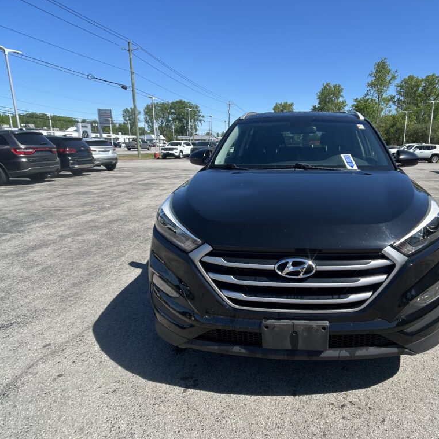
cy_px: 219
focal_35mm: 31
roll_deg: -1.8
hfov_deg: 51.9
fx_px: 445
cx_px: 276
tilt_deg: -14.1
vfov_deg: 52.5
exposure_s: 1/2632
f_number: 1.5
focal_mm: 5.7
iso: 50
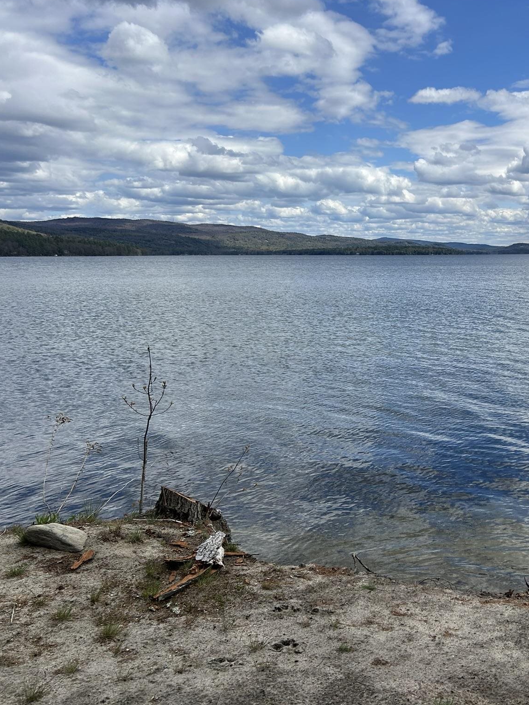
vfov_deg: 52.6
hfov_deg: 38.9
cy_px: 349
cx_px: 436
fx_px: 713
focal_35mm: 35
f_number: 1.5
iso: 50
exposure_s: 1/5882
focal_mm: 5.7
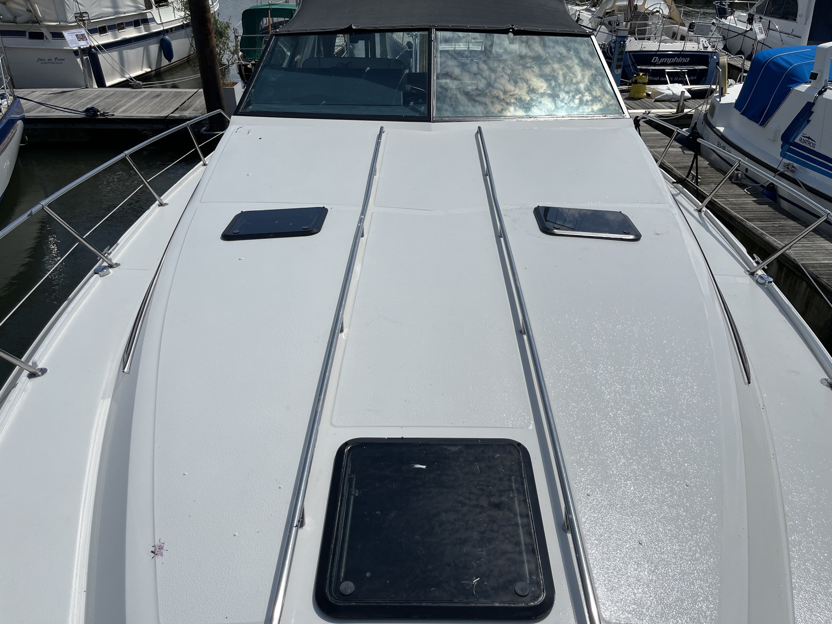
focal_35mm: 26
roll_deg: -0.6
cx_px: 416
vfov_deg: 53.1
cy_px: 312
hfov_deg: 67.3
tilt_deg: -30.0
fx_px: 625
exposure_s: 1/13333
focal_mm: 5.1
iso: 50
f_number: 1.6
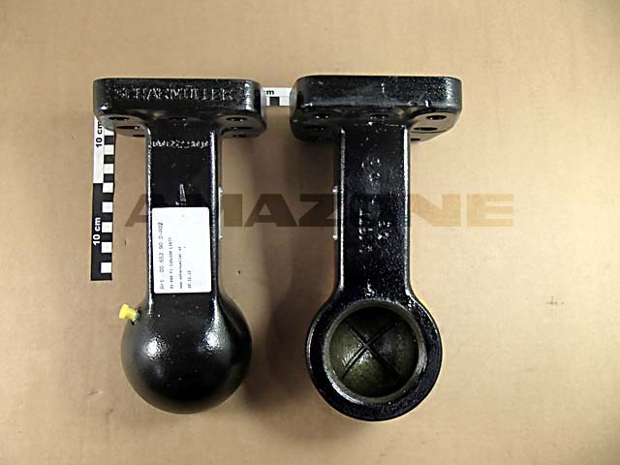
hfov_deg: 46.8
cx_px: 310
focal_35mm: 40
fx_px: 716
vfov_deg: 36.0
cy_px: 232
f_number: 4.7
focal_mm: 7.28
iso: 250
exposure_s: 1/40
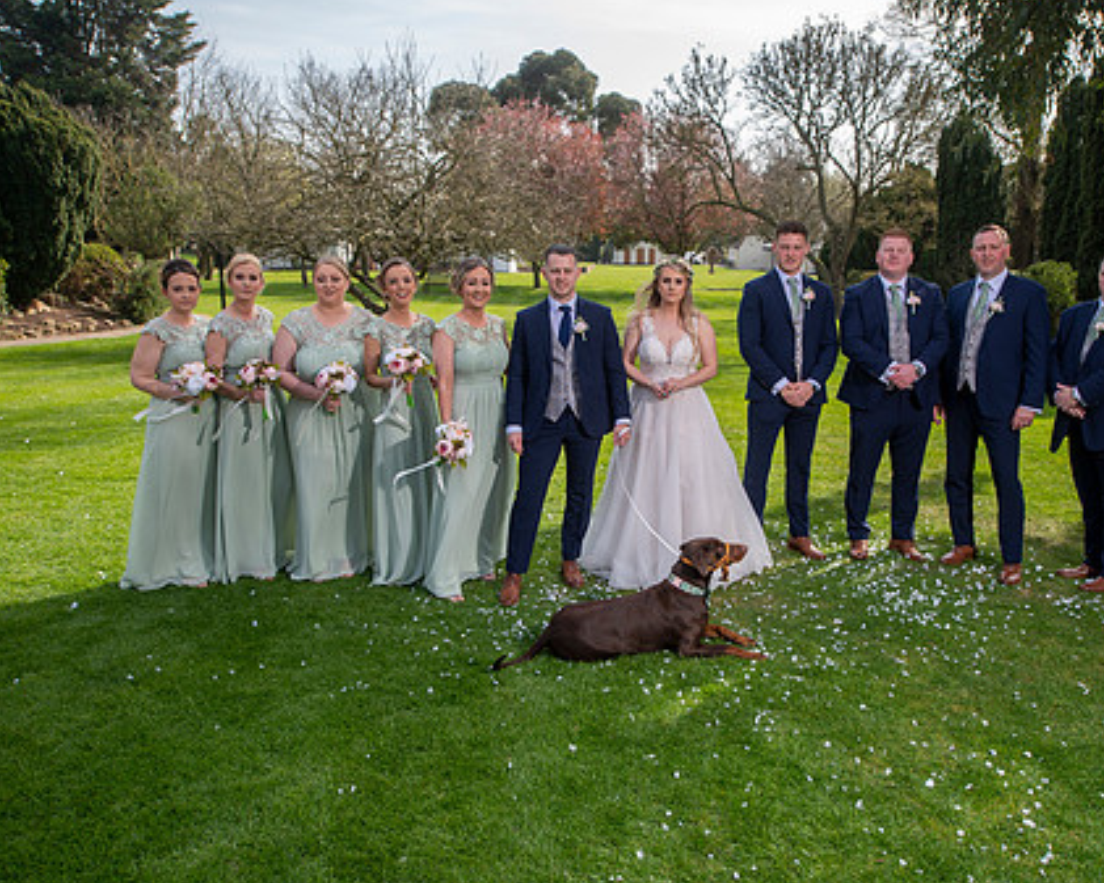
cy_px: 448
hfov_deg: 56.9
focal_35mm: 31
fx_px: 1013
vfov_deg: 47.1
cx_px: 642
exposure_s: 1/500
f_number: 4
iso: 125
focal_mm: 24
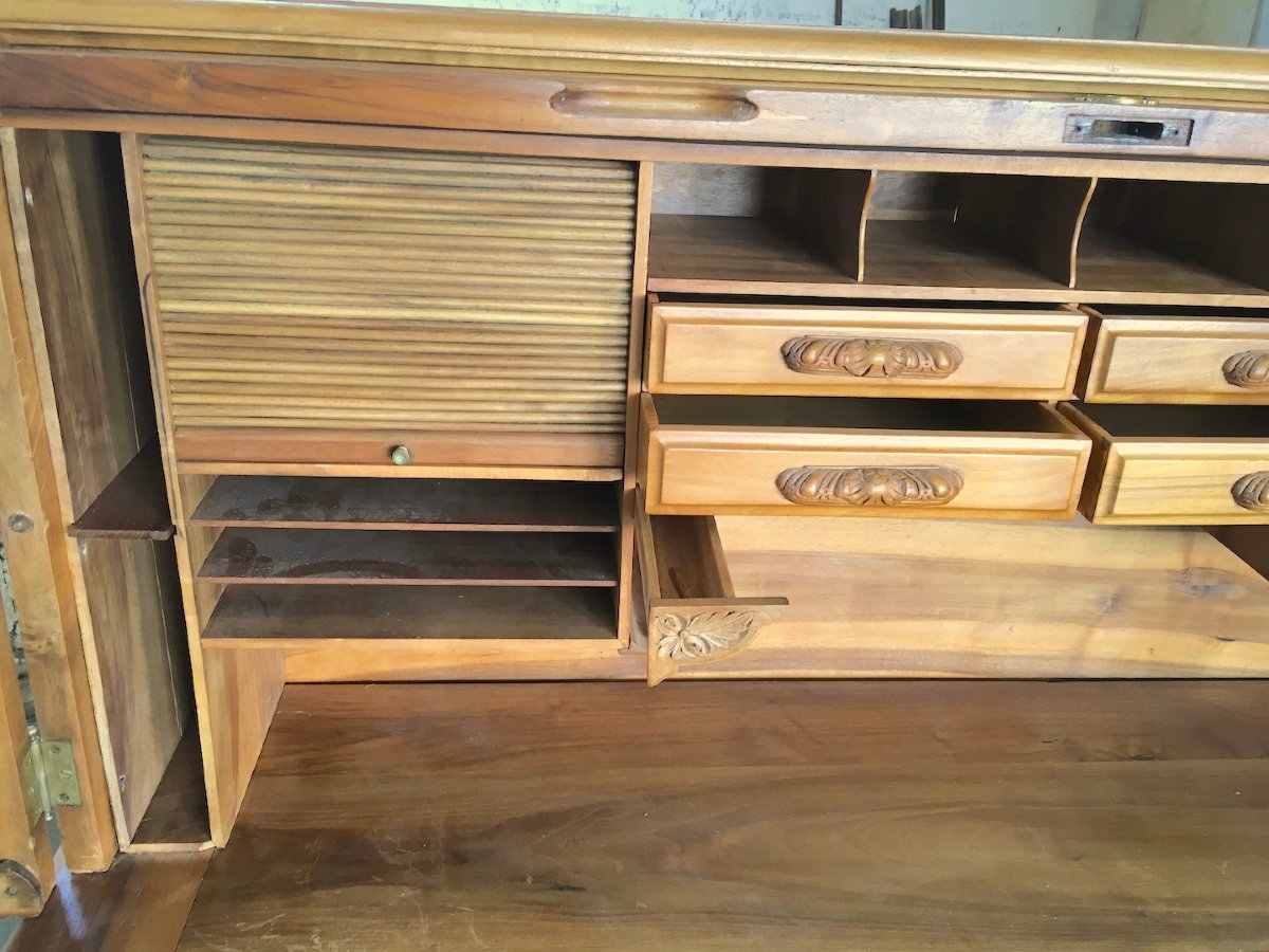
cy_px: 476
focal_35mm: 29
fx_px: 1063
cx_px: 634
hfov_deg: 61.7
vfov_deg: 48.2
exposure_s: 1/33
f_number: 2.2
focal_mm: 4.15
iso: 80
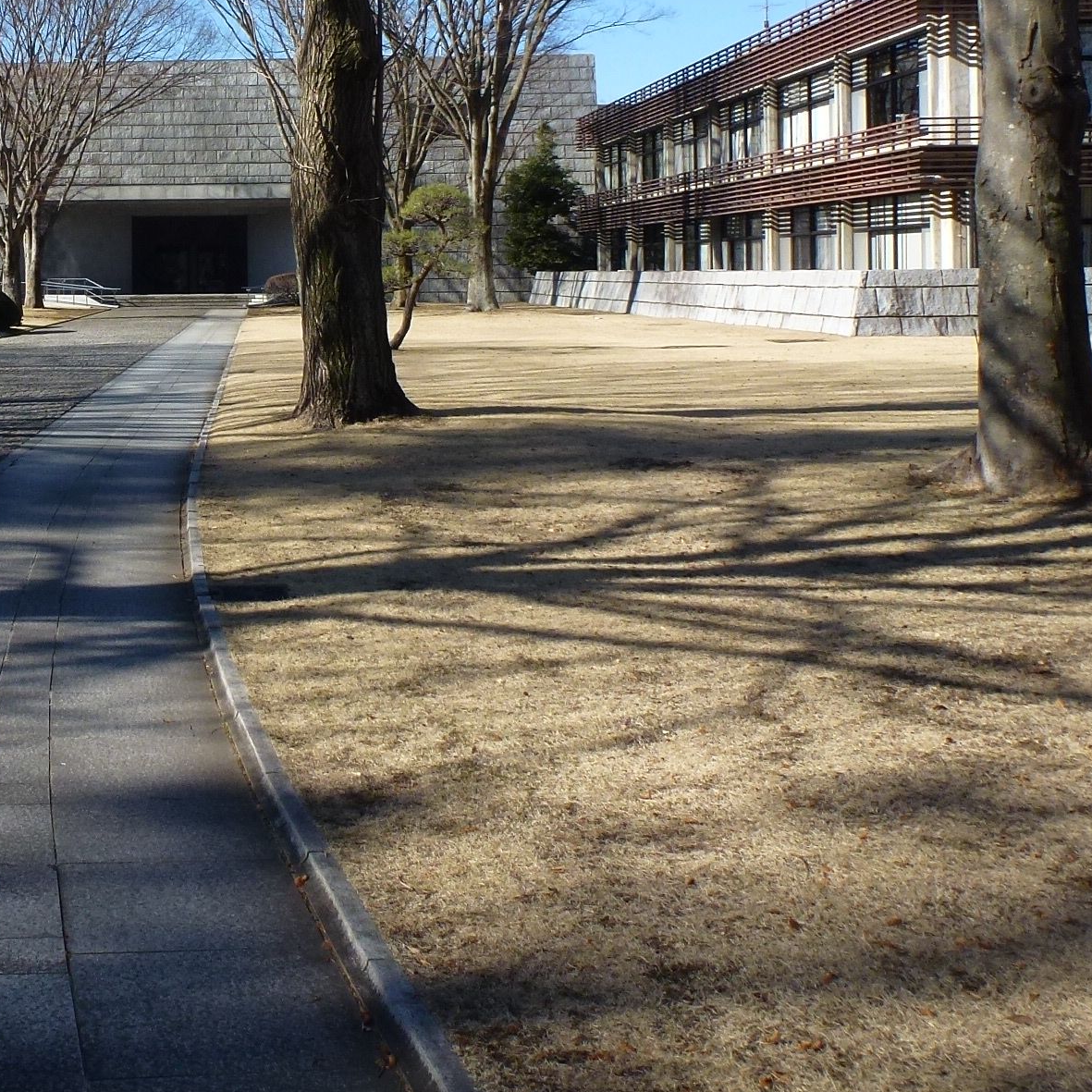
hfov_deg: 35.0
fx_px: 1642
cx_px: 138
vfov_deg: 35.9
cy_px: 271
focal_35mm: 46
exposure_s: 1/500
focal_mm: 4.3
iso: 100
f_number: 4
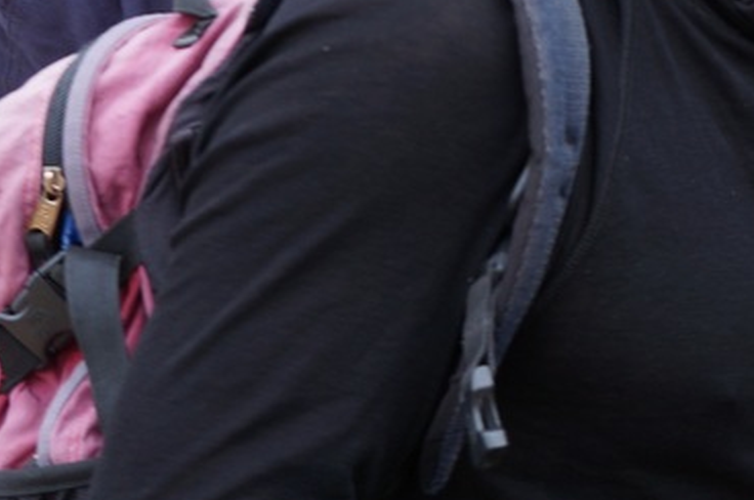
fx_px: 4265
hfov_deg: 10.0
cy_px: -166
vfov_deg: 6.6
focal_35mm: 204
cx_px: 883
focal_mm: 50
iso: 200
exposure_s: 1/100
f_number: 5.6
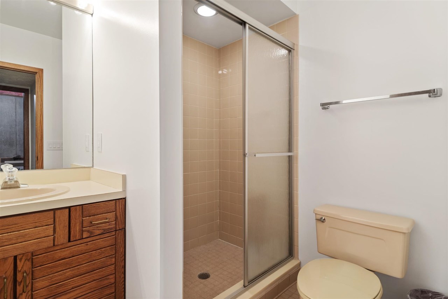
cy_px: 150
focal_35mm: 19
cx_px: 224
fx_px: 236
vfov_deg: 64.6
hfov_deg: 86.9
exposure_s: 1/2
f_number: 7.1
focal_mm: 19
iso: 320
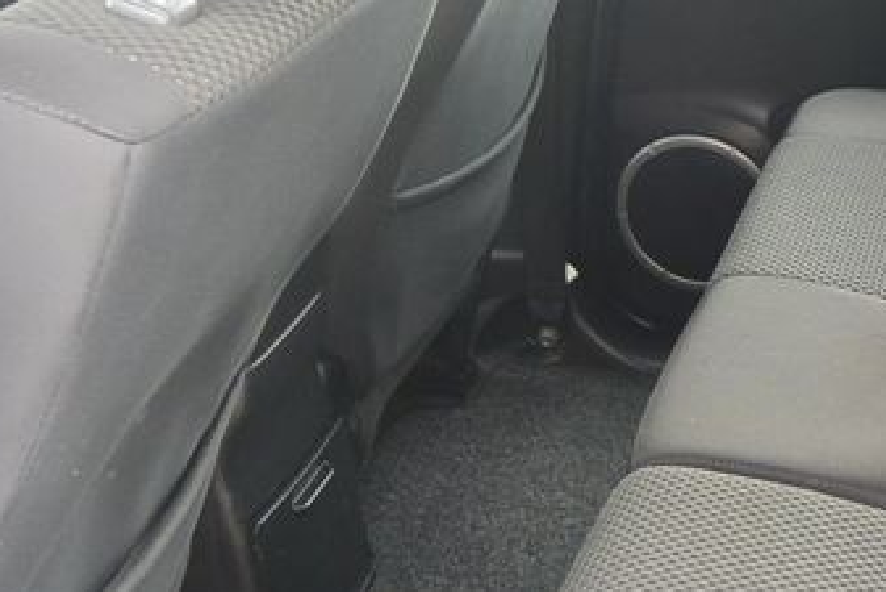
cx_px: 818
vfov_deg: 16.5
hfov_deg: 24.0
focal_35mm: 82
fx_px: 2019
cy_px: 475
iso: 200
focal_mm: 10
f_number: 3.5
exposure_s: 1/50
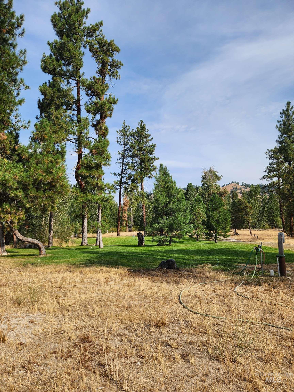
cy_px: 196
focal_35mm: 23
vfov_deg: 73.9
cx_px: 147
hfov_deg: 58.9
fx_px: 260
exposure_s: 1/1311
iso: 20
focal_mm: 5.4
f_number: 1.8
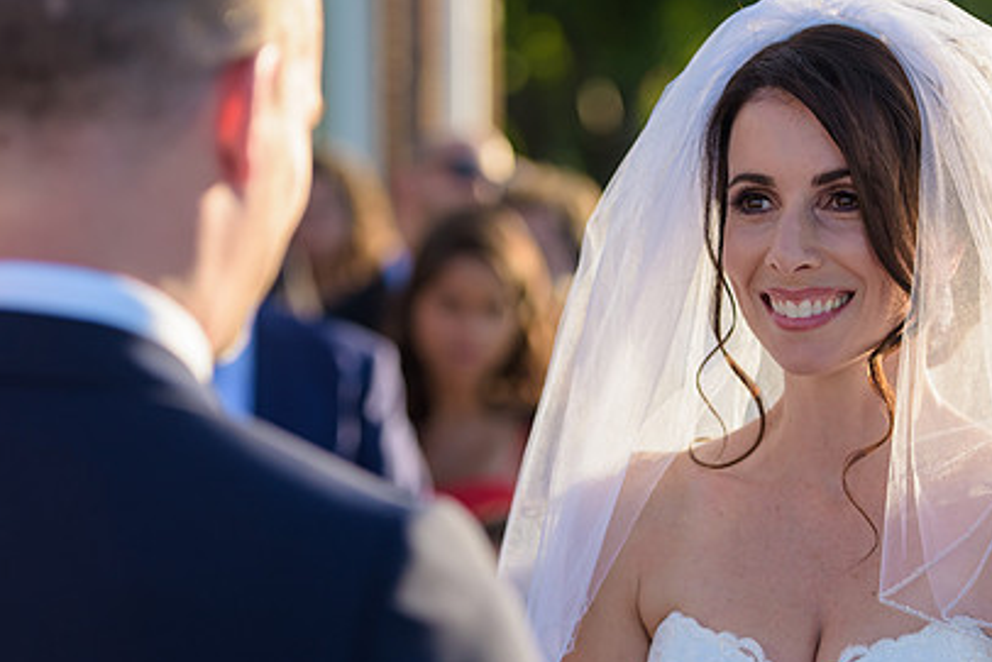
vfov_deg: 9.2
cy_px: 329
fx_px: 4135
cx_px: 494
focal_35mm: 150
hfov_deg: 13.7
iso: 200
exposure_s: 1/1600
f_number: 3.2
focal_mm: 105
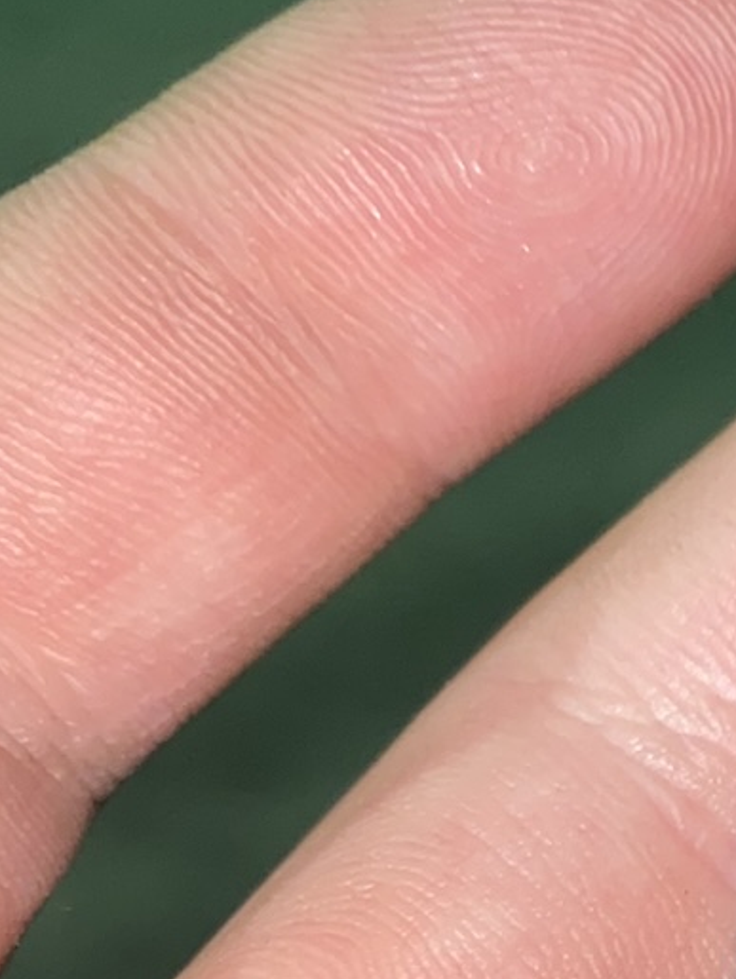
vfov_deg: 18.9
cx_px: 1259
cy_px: 1222
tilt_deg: -57.9
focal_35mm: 97
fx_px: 2746
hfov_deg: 13.8
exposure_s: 1/34
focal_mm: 4.25
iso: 32
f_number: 1.8
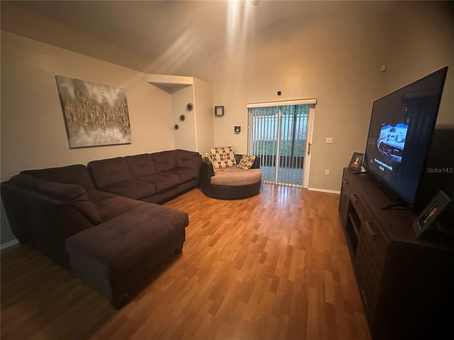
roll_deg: +0.6
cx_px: 227
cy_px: 170
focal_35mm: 14
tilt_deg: -12.2
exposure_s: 1/40
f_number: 2.2
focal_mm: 2.22
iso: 1250
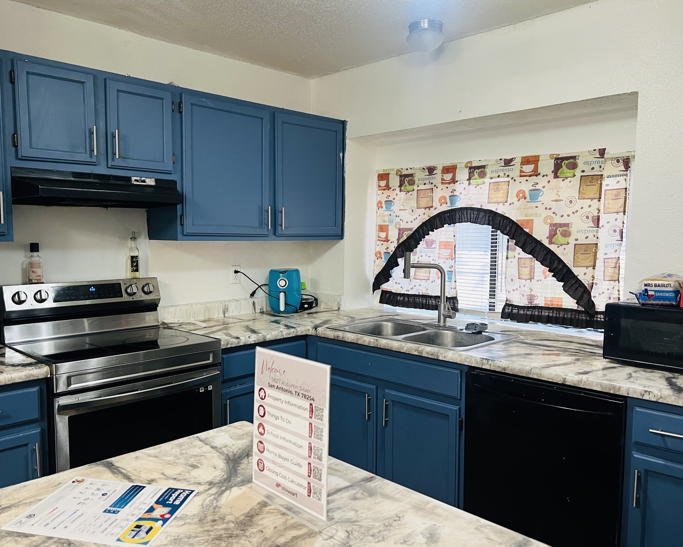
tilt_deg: -5.5
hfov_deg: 62.1
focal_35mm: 28
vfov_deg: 51.5
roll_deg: +0.2
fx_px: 566
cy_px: 276
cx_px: 315
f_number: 1.5
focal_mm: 5.7
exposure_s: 1/60
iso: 200
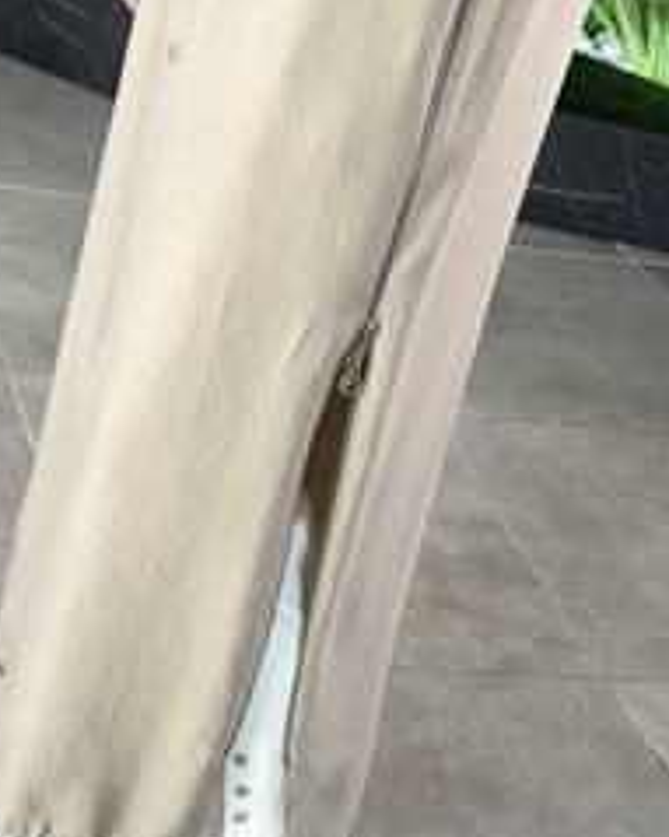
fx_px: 2006
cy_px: 520
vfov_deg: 23.5
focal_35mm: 81
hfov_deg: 18.9
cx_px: 207
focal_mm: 6.76
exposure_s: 1/121
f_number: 1.78
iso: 50
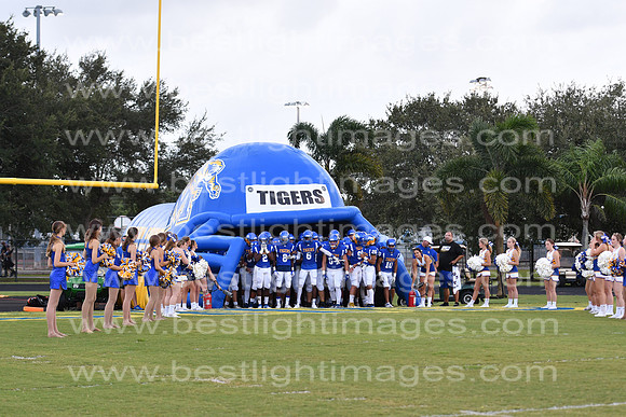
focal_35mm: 112
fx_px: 1957
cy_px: 208
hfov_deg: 18.2
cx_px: 313
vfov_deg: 12.2
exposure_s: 1/500
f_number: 3.2
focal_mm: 75
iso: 400
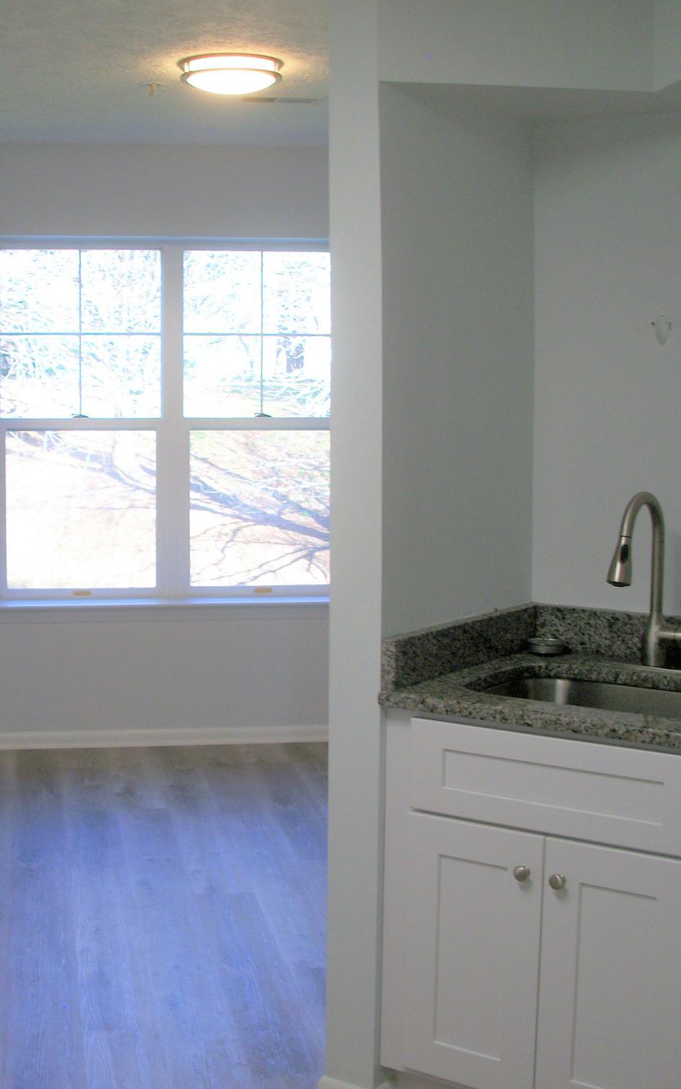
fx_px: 1485
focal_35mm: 50
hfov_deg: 25.4
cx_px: 138
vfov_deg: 40.3
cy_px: 546
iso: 80
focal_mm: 6.3
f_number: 3.1
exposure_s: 1/40
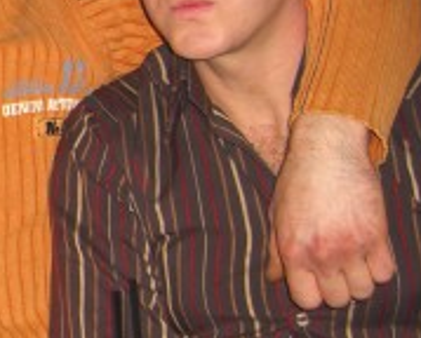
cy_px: 87
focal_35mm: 124
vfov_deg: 12.4
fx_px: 1548
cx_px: -209
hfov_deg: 14.5
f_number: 2.8
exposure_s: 1/60
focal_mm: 7.9
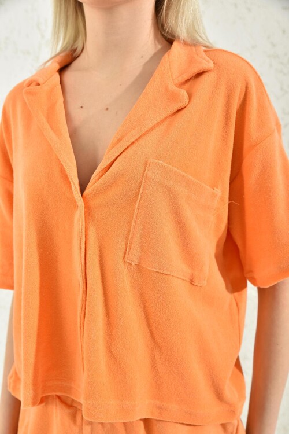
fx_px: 602
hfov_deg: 27.0
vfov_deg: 39.6
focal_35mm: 50
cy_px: 217
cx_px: 144
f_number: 7.1
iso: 100
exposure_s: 1/160
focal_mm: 50
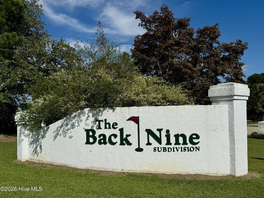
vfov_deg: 56.8
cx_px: 132
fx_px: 183
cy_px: 99
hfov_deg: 71.6
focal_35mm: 24
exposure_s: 1/20000
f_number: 1.78
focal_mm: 6.76
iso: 64
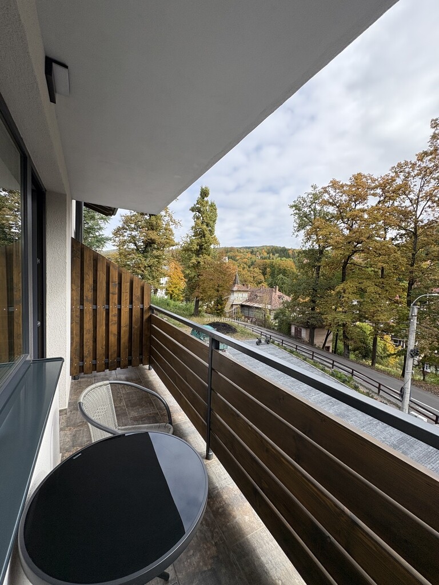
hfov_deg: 85.7
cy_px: 292
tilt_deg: -2.0
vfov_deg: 102.1
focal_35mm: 14
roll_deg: -2.1
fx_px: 237
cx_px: 220
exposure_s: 1/693
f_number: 2.2
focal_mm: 2.22
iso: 50
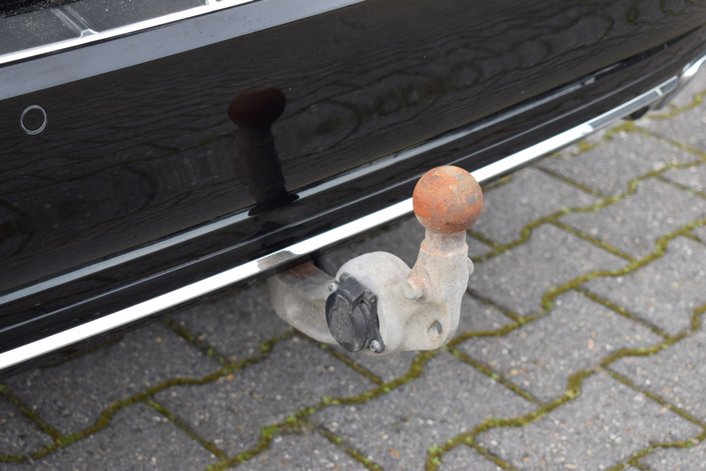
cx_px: 353
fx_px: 1412
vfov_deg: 18.9
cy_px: 236
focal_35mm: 72
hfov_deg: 28.1
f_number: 5.6
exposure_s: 1/125
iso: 400
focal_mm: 48
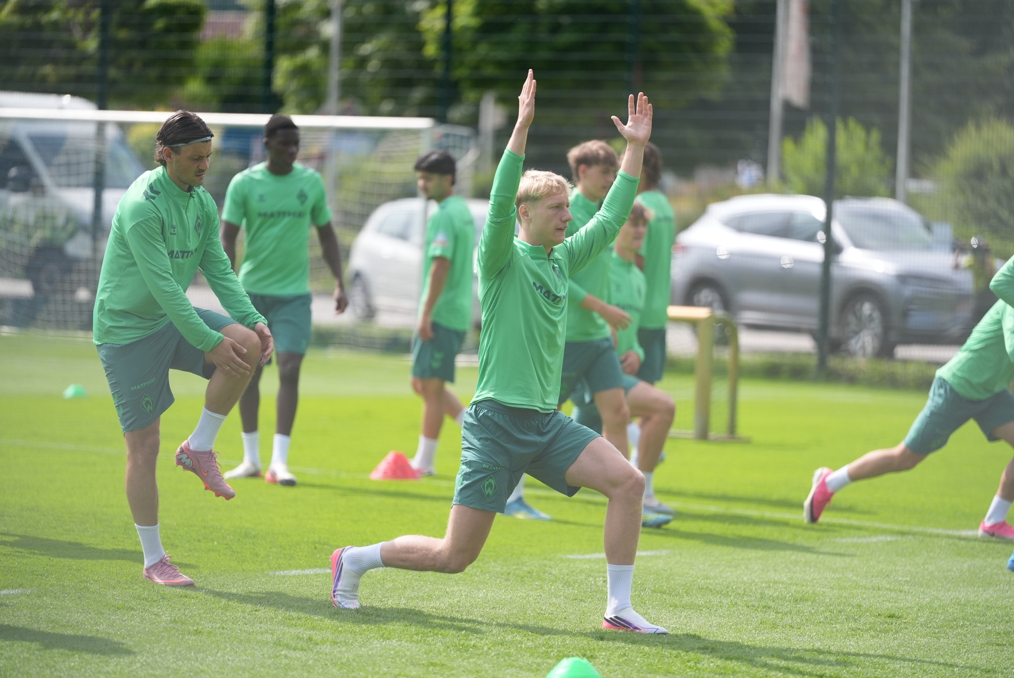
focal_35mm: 150
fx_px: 4229
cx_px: 507
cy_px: 339
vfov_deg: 9.2
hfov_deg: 13.7
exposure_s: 1/10000
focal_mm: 150
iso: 500
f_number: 2
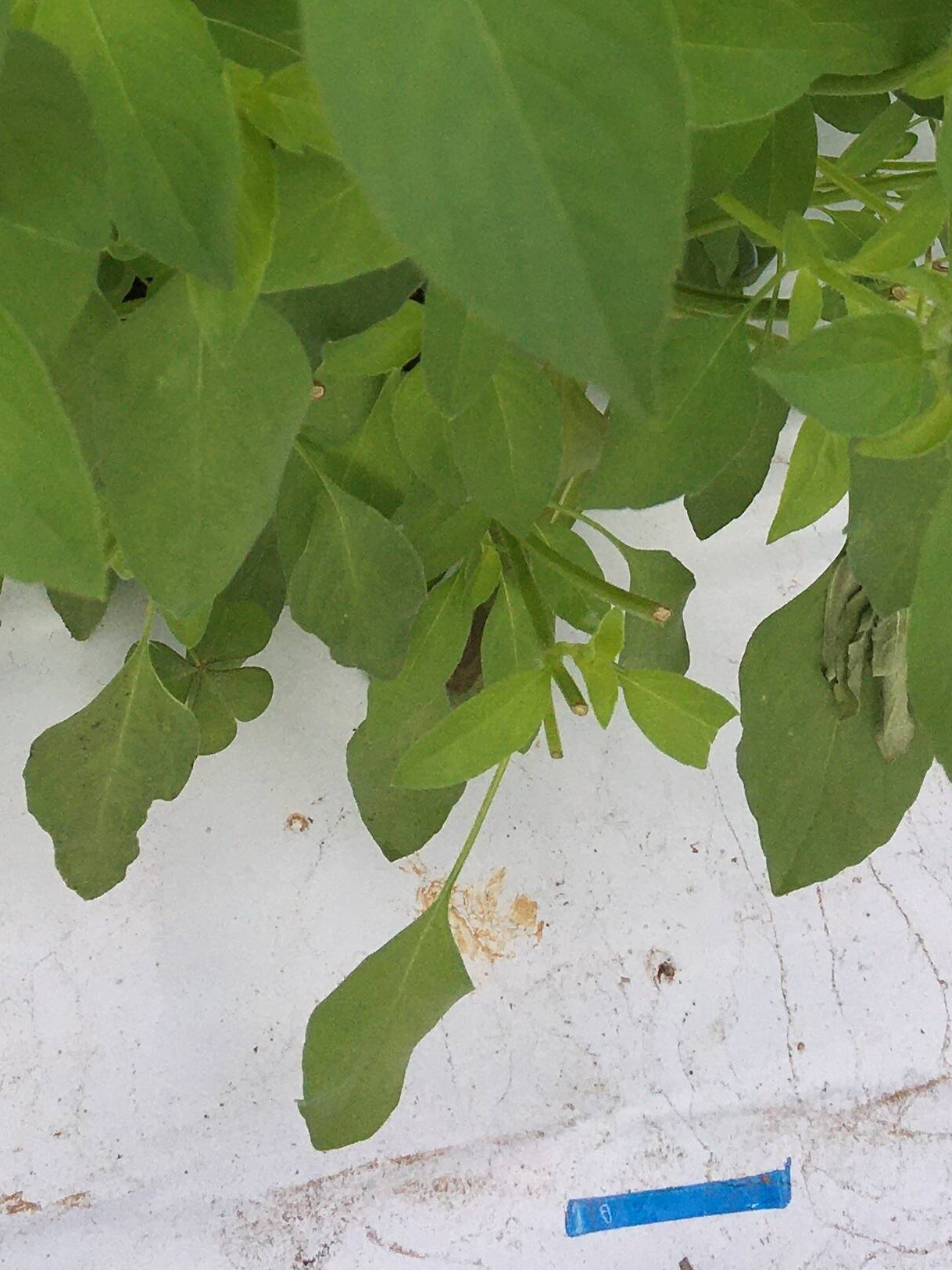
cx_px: 457
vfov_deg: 24.4
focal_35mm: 72
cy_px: -266
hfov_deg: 20.4
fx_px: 2640
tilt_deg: -51.1
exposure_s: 1/1068
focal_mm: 4.15
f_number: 2.2
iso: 25
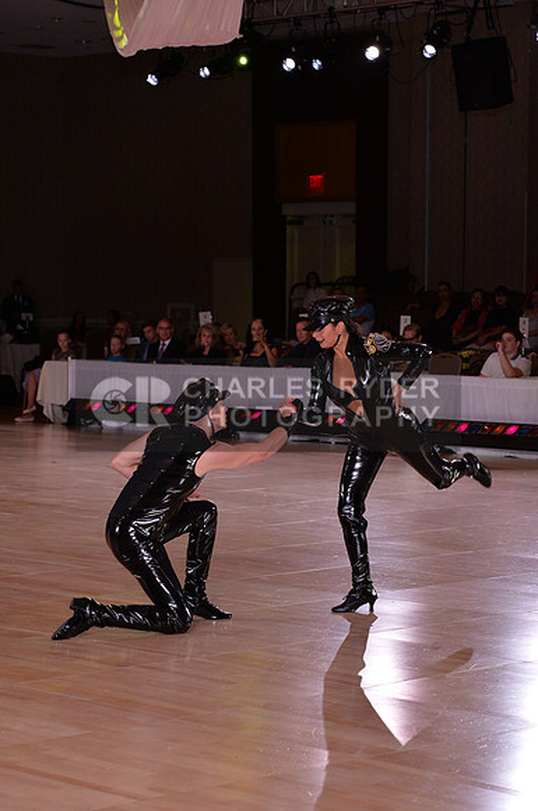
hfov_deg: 12.4
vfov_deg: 18.6
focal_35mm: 110
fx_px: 2473
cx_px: 269
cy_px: 406
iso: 2000
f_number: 6.3
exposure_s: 1/250
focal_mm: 110
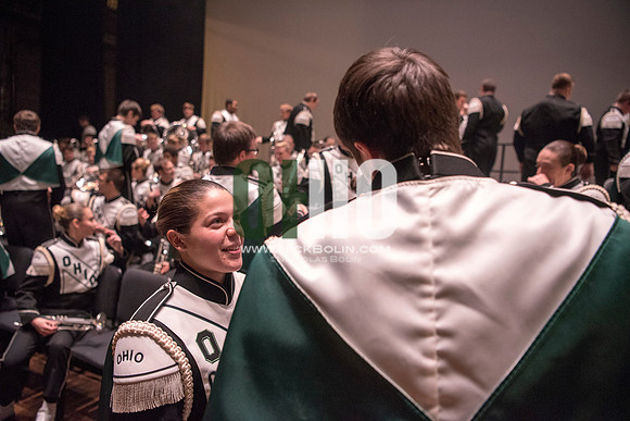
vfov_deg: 53.2
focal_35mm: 24
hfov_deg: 73.7
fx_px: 420
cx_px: 315
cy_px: 210
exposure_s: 1/400
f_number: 2.8
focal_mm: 24
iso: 4000
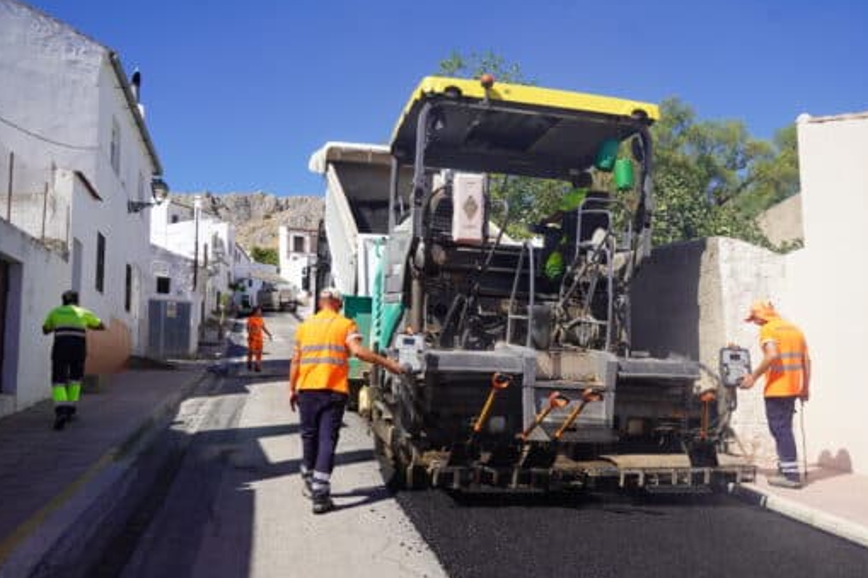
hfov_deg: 57.2
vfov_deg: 39.9
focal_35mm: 33
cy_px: 309
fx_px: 795
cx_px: 467
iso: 100
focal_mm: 30
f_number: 5
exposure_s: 1/500
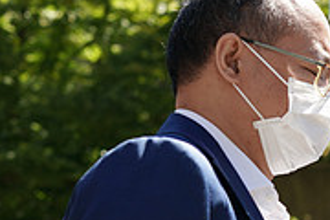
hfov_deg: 12.3
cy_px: 263
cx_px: 456
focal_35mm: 161
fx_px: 1476
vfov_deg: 8.4
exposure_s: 1/500
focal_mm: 50
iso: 200
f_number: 4
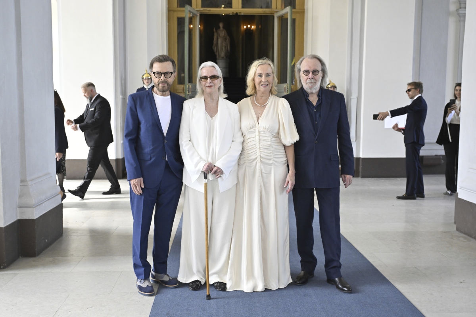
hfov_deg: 51.9
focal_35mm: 37
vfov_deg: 35.9
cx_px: 238
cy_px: 158
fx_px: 489
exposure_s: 1/500
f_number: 5
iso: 1250
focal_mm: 37
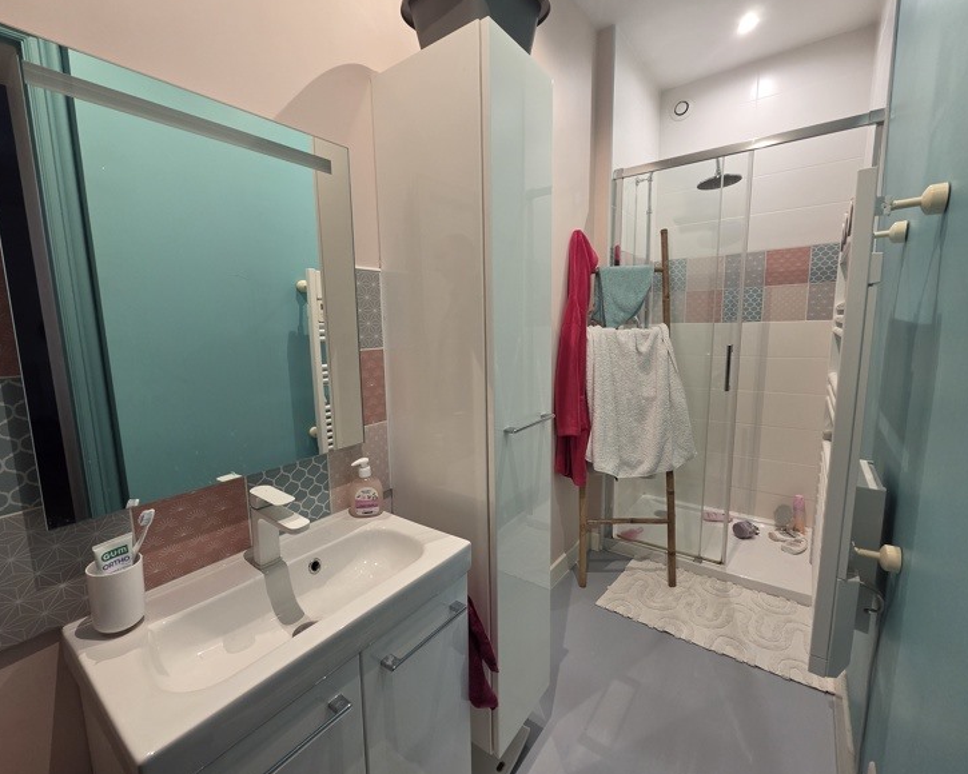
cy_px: 382
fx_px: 401
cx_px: 462
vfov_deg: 88.0
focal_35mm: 14
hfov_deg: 100.6
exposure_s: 1/60
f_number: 2.2
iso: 250
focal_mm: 2.2
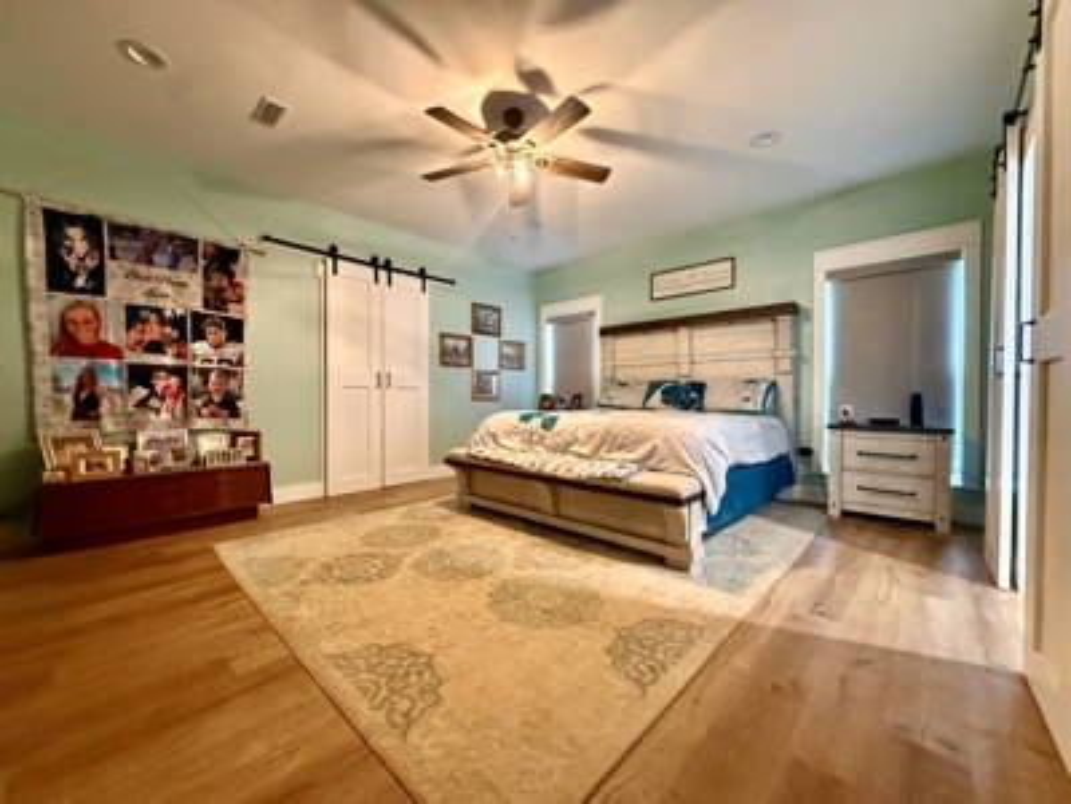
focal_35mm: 14
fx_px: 433
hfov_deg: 102.1
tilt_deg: -0.2
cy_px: 402
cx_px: 536
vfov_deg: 85.7
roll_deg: -0.4
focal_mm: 2.22
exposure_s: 1/60
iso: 800
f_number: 2.2
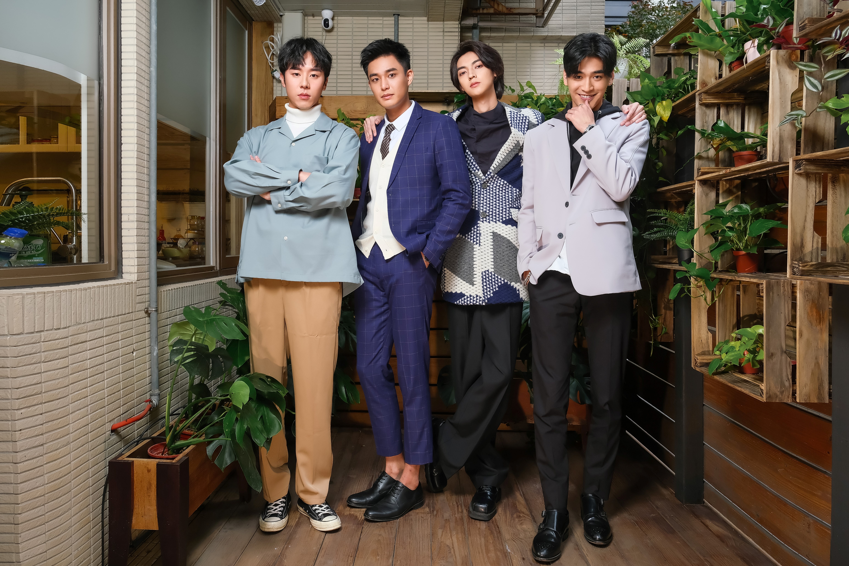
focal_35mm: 24
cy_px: 283
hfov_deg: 73.7
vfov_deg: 53.1
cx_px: 424
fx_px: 566
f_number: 5
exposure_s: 1/100
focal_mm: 16
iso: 640
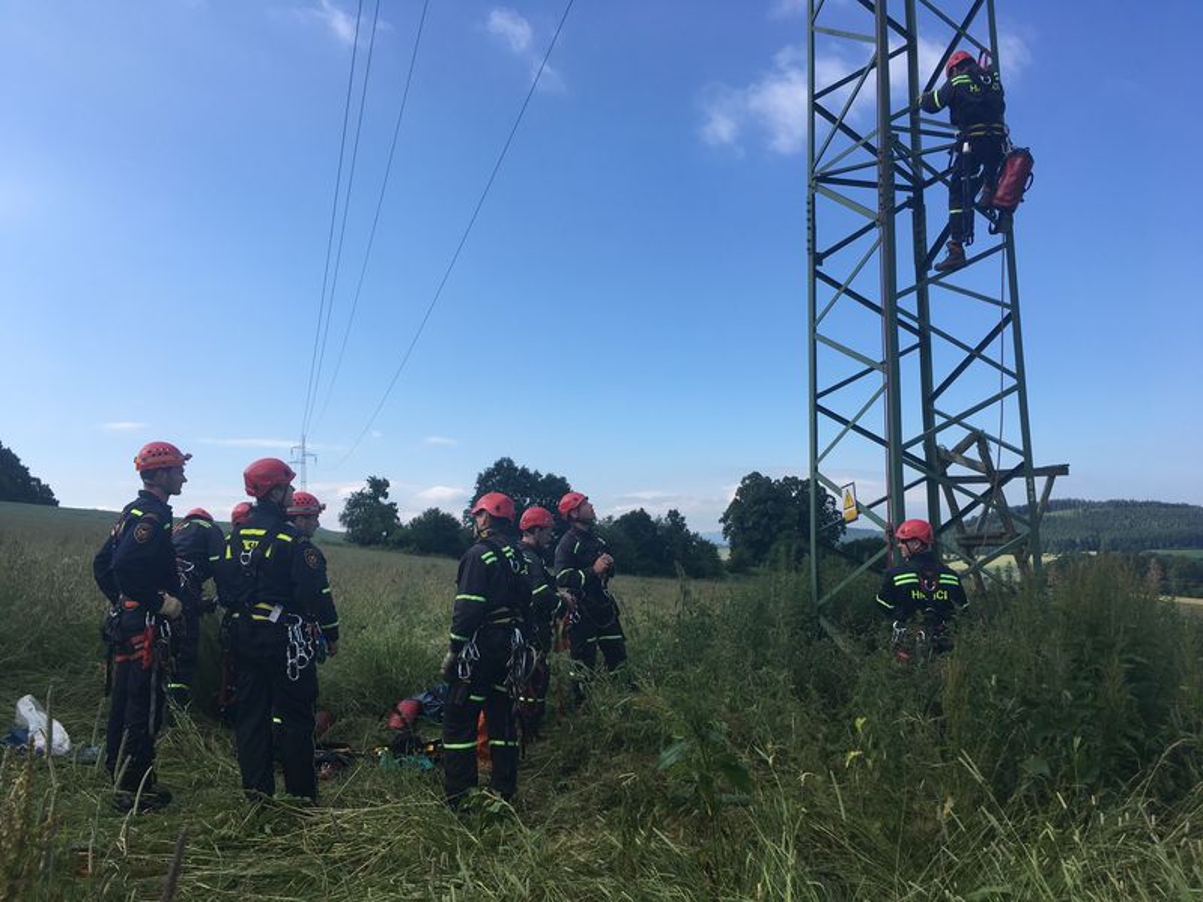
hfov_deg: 61.7
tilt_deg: +4.7
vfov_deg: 48.2
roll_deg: +2.2
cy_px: 451
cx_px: 602
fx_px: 1008
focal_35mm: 29
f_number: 2.2
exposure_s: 1/1166
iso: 25
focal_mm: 4.15
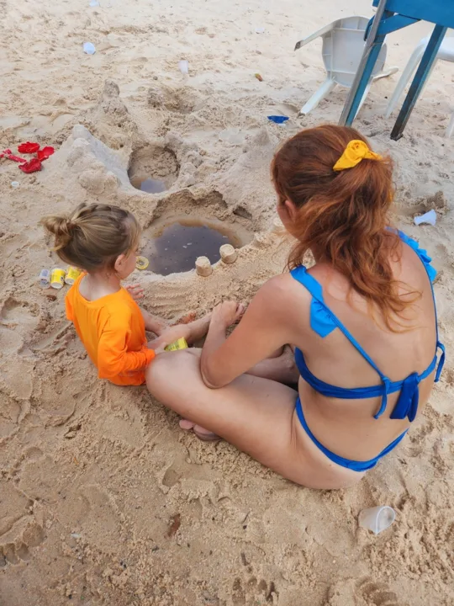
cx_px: 227
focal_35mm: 23
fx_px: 402
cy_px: 303
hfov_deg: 58.9
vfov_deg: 73.9
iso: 20
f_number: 1.8
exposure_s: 1/324
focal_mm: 5.4
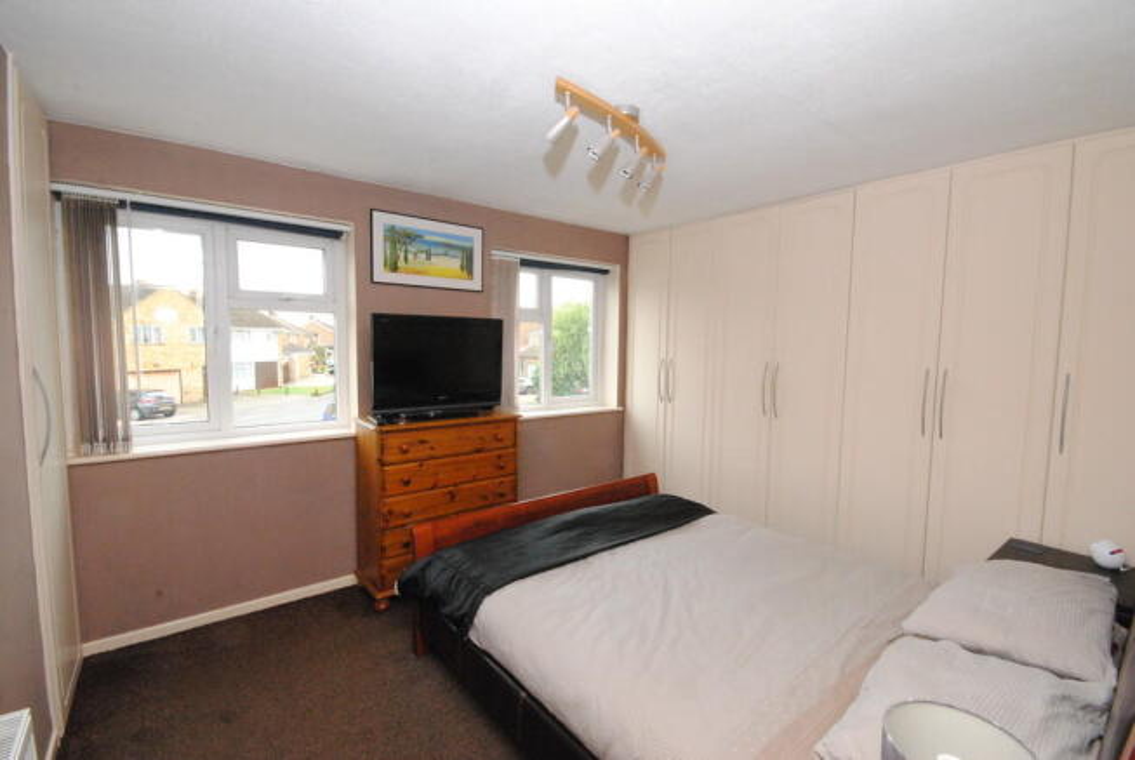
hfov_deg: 100.3
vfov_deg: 77.5
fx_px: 473
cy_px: 380
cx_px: 568
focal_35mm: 15
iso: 1600
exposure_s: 1/60
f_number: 14
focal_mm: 10
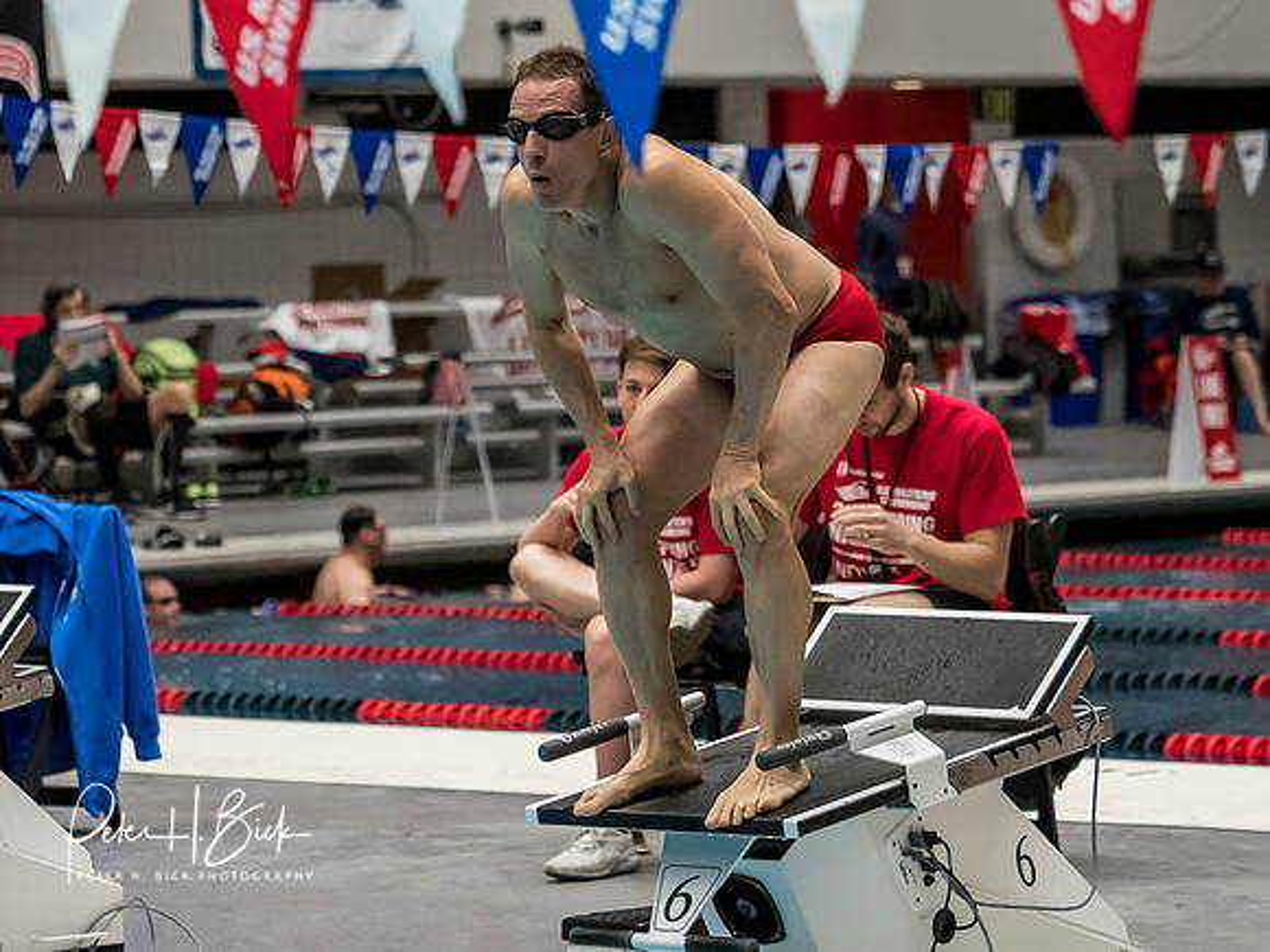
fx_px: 7411
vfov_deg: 7.3
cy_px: 220
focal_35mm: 202
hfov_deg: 9.8
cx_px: 567
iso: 3200
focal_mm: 64
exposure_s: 1/1000
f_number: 2.8
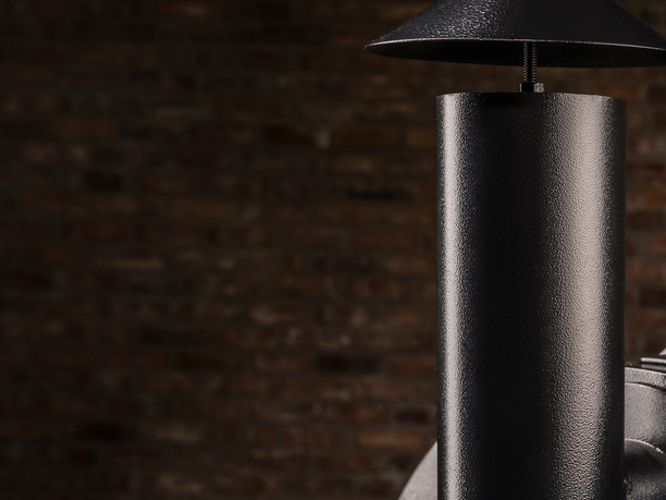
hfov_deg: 28.6
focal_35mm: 66
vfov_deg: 22.2
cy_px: 315
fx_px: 1270
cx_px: 553
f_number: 7.1
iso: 160
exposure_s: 1/160
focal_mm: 35
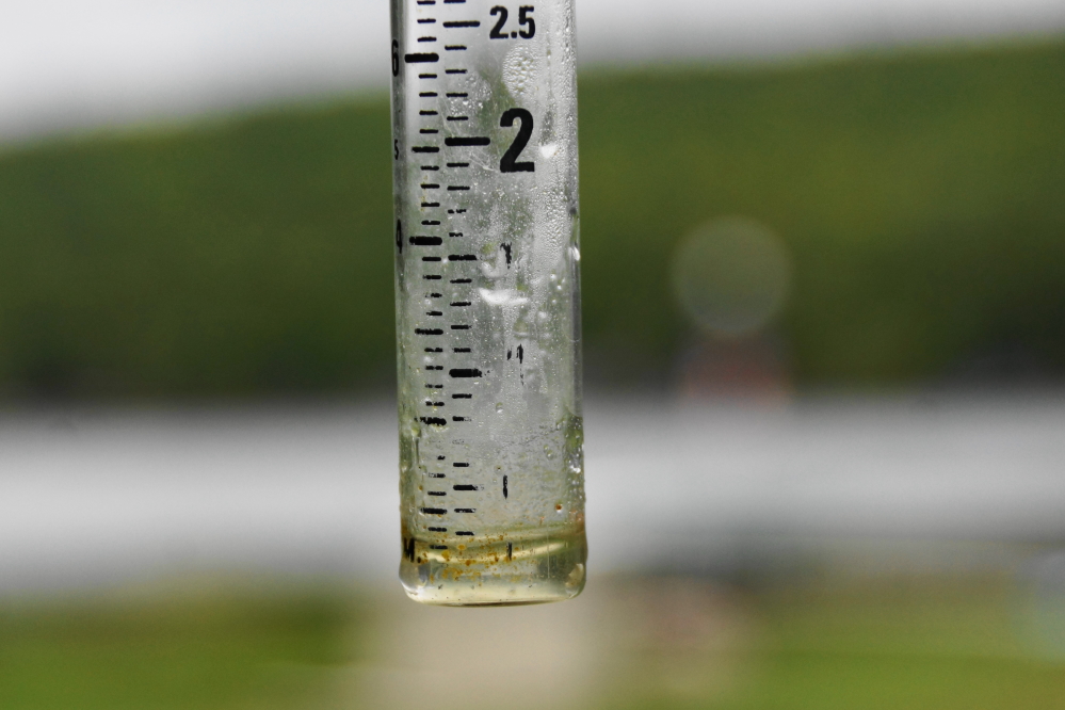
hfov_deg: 16.1
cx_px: 532
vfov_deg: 10.8
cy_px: 355
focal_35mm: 128
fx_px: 3772
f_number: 5.6
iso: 320
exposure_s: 1/160
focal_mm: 85
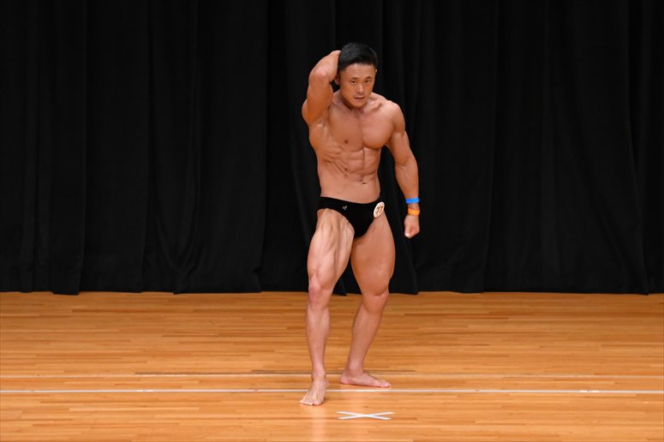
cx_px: 332
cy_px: 221
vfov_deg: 4.8
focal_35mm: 285
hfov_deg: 7.2
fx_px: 5254
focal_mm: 190
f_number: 5.6
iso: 3200
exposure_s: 1/400
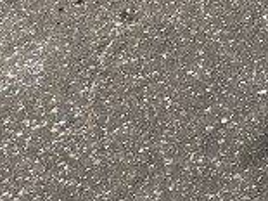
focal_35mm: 159
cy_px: -367
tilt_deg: -24.8
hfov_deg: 10.0
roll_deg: +0.0
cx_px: 740
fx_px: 1230
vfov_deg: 8.2
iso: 80
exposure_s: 1/415
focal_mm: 6.86
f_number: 1.78
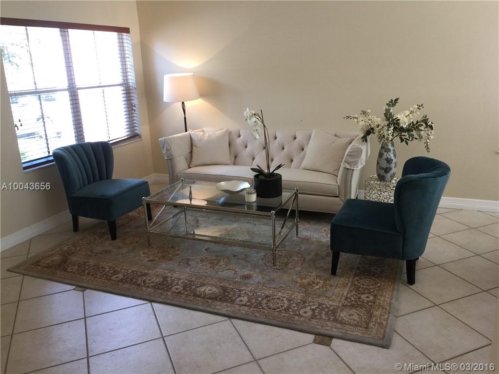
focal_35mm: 29
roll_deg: +1.0
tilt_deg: -16.8
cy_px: 187
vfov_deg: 48.2
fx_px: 418
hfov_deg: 61.7
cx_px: 250
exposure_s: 1/30
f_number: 2.2
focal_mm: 4.15
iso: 40
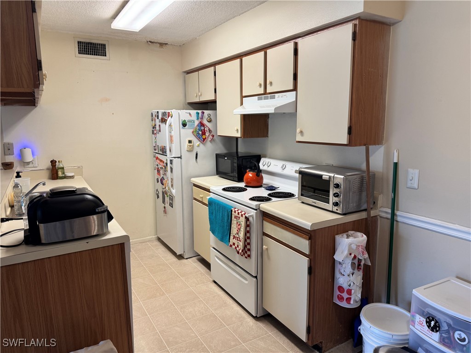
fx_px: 327
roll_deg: +0.1
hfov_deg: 71.6
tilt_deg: -9.4
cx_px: 236
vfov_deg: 56.8
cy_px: 176
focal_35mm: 24
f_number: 1.78
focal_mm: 6.76
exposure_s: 1/60
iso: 125
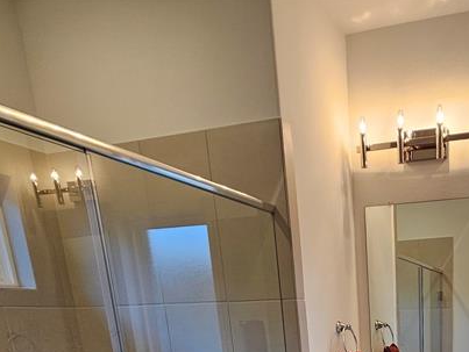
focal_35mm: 33
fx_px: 448
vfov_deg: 33.3
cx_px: 408
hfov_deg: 50.1
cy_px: 441
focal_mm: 2.2
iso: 64
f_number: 2.2
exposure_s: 1/60
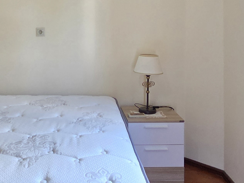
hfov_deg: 45.1
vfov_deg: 33.4
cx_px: 80
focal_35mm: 41
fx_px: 289
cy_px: 21
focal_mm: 2.2
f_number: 2.2
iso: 250
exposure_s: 1/101
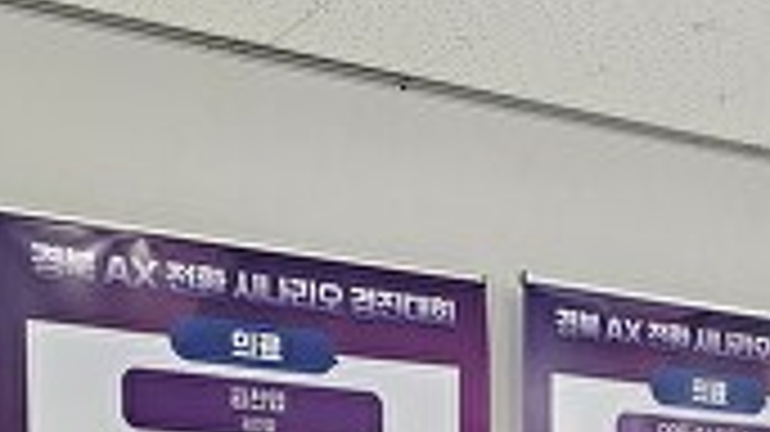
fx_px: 1735
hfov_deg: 24.9
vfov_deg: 12.9
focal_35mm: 85
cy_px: 781
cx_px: 500
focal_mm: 6.3
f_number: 1.7
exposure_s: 1/60
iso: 200
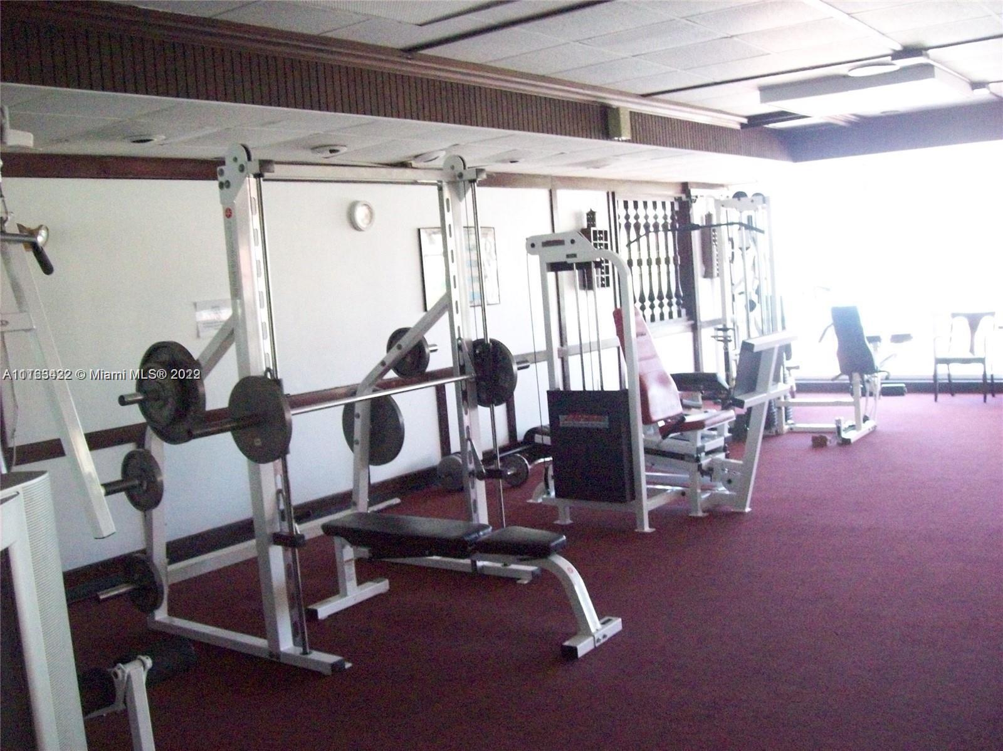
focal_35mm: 36
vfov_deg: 39.6
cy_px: 376
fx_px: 1042
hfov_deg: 51.4
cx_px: 502
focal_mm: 6
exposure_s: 1/128
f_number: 2.7
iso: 636
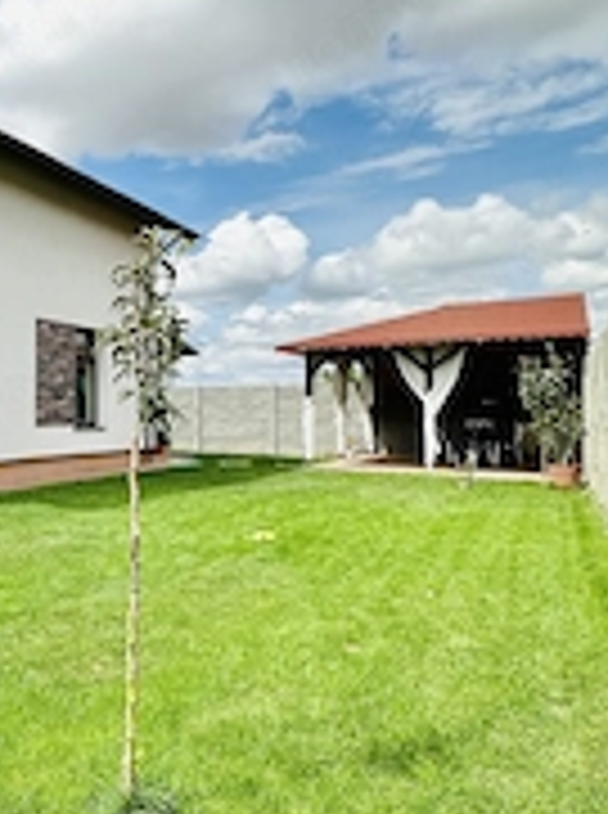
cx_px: -41
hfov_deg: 38.5
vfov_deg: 58.4
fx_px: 729
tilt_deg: +0.0
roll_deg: -0.1
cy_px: 400
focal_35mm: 31
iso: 50
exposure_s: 1/2506
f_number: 2.2
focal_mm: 2.22
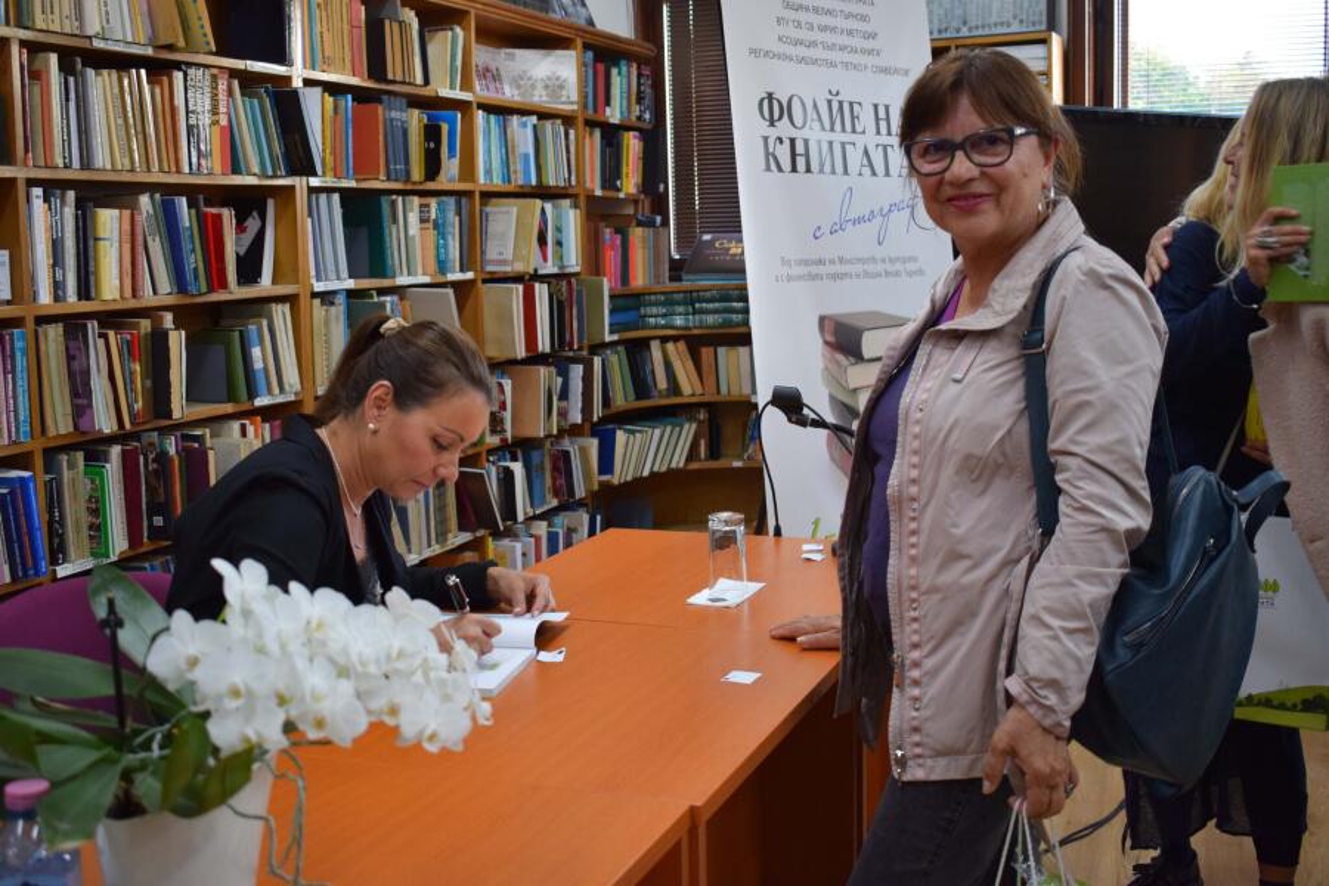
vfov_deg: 33.0
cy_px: 443
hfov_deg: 47.9
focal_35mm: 40
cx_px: 664
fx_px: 1495
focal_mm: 27
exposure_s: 1/60
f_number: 4
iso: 900
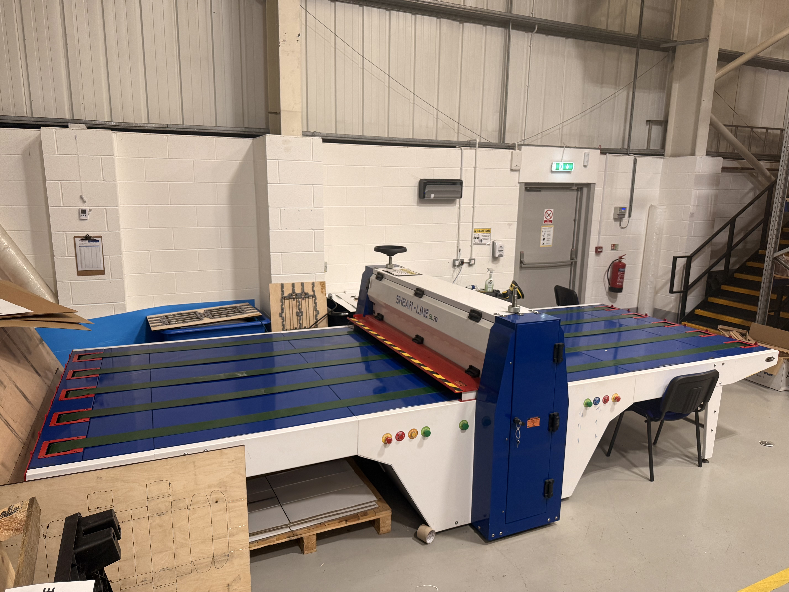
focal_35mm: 24
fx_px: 547
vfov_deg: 56.8
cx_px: 394
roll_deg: -1.3
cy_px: 296
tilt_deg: -11.1
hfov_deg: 71.6
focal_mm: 6.76
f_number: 1.78
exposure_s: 1/121
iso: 200
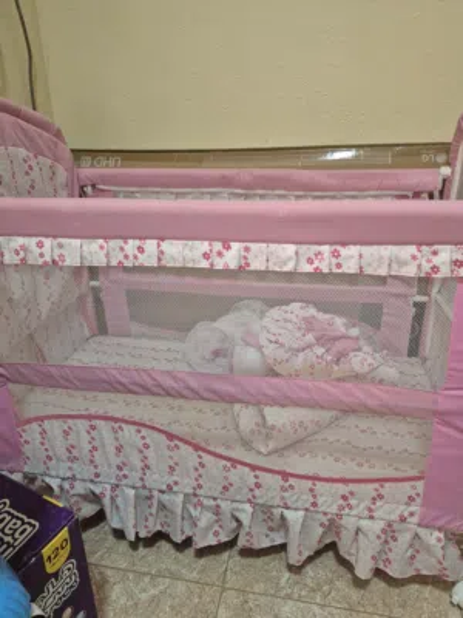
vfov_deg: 73.9
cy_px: 309
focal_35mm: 23
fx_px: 410
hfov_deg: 58.9
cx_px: 232
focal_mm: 5.4
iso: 500
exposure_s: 1/100
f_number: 1.8
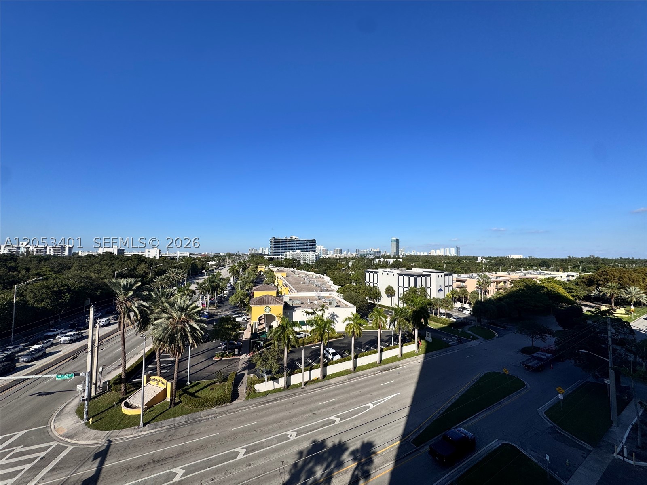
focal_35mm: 14
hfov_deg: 102.1
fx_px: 262
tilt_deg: +1.4
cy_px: 242
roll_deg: -3.8
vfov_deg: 85.7
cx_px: 324
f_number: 2.2
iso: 50
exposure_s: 1/2985
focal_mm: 2.22
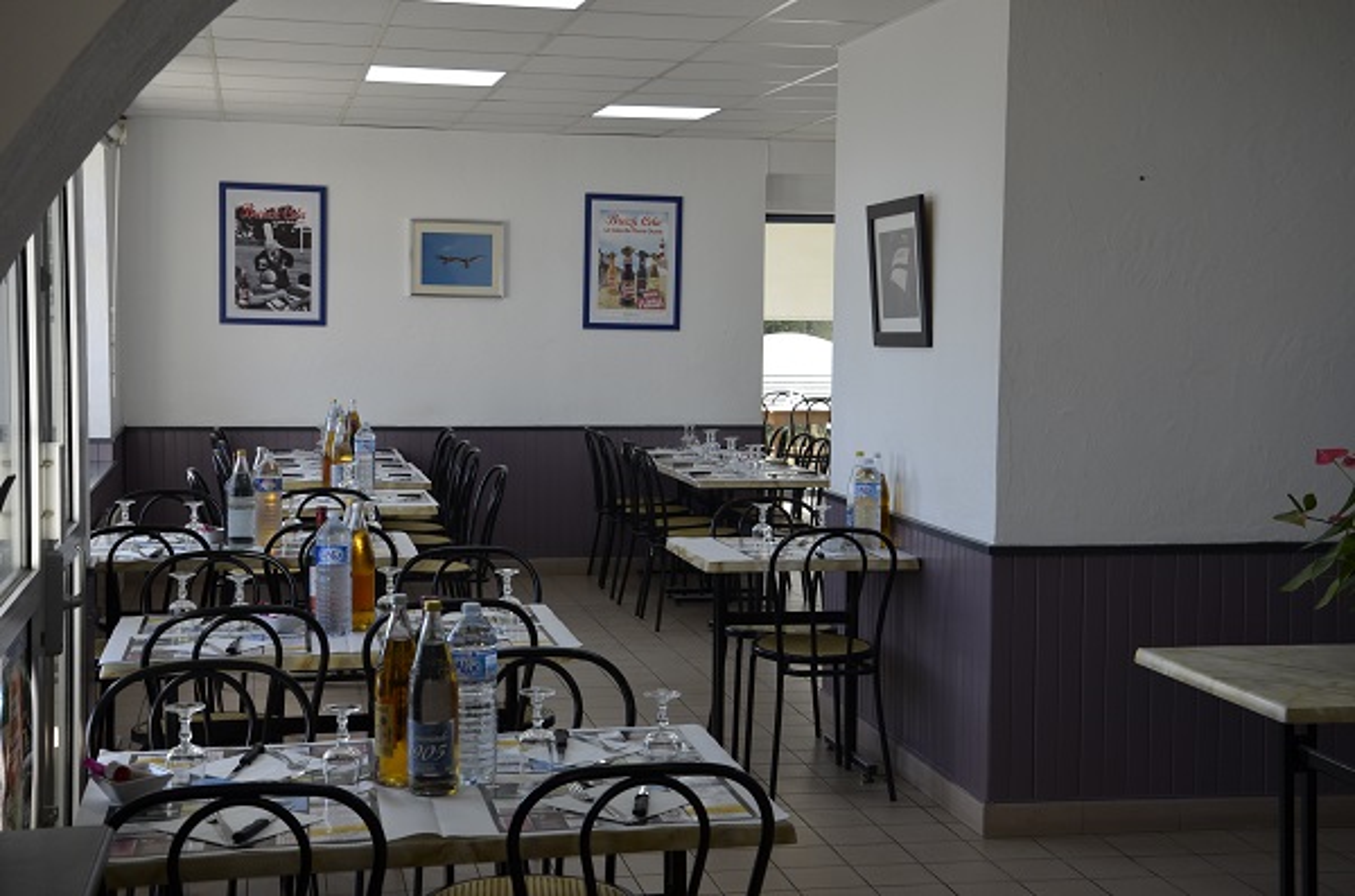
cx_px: 678
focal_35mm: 52
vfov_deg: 25.6
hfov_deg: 37.9
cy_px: 448
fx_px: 1971
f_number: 5.6
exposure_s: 1/125
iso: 360
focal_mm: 35
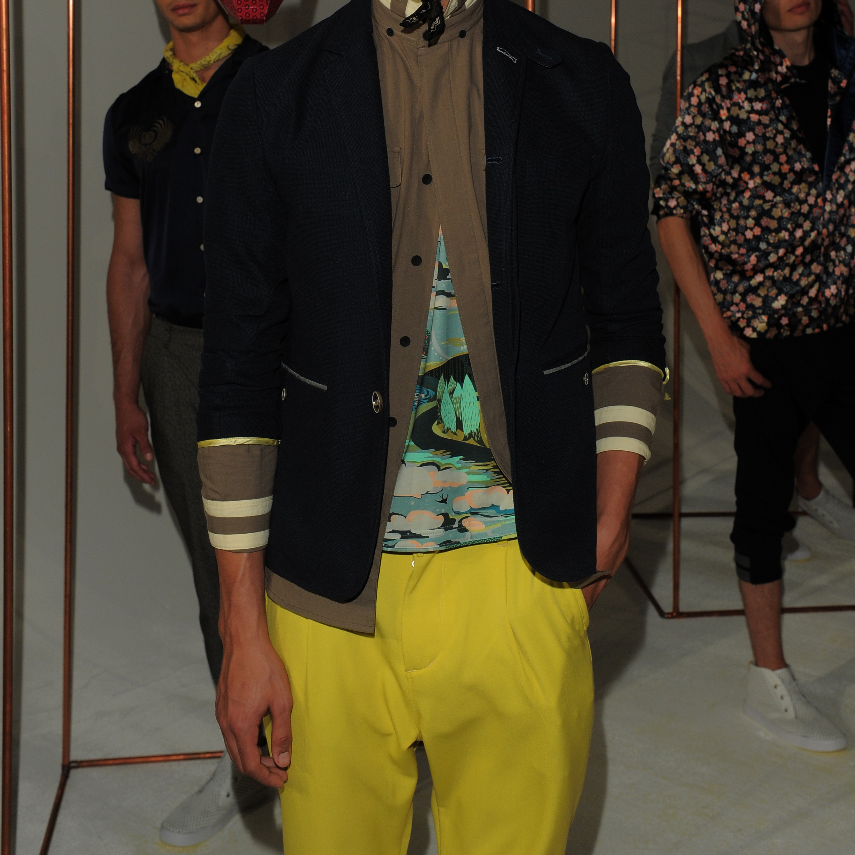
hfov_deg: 27.7
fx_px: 1733
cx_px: 425
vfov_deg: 27.4
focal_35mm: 62
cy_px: 225
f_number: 8
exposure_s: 1/200
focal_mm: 48
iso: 1000
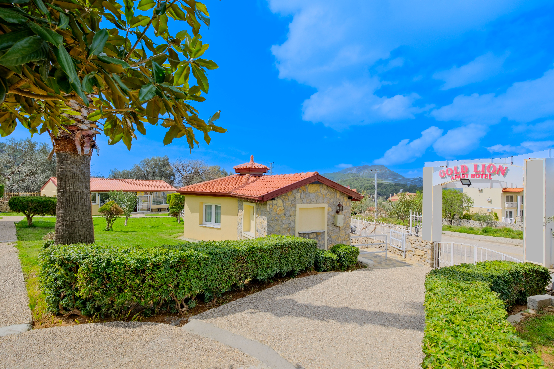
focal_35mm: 15
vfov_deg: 77.3
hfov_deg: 100.4
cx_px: 277
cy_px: 184
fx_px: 231
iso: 125
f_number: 7.1
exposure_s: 1/400
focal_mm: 10
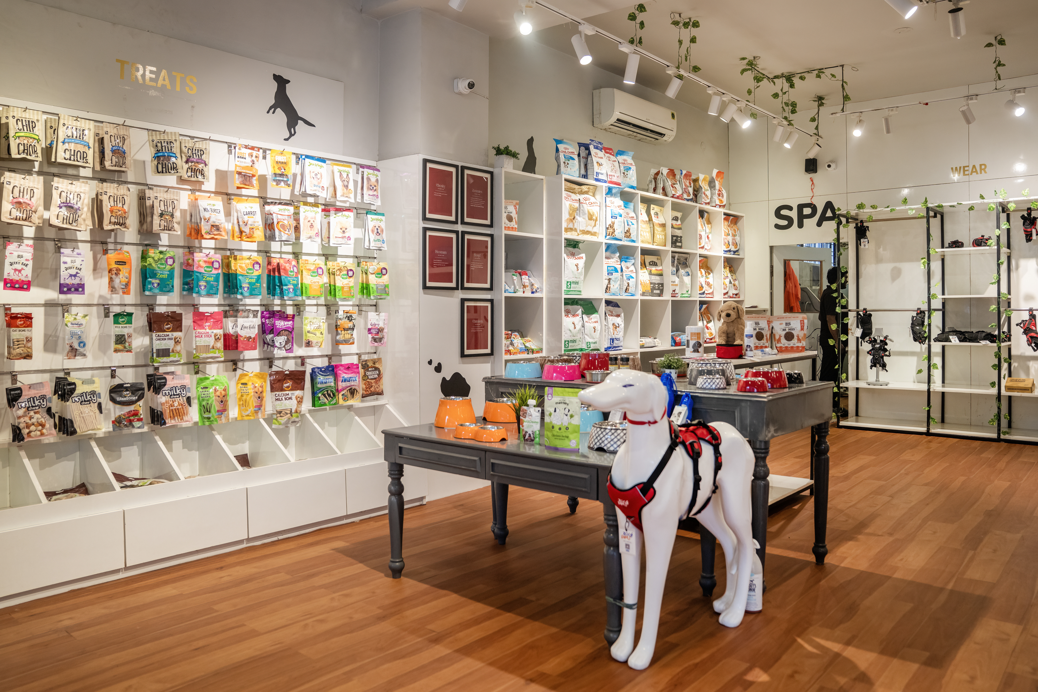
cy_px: 346
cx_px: 519
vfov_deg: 53.1
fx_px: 692
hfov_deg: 73.7
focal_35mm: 24
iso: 640
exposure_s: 1/320
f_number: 2.8
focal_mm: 24
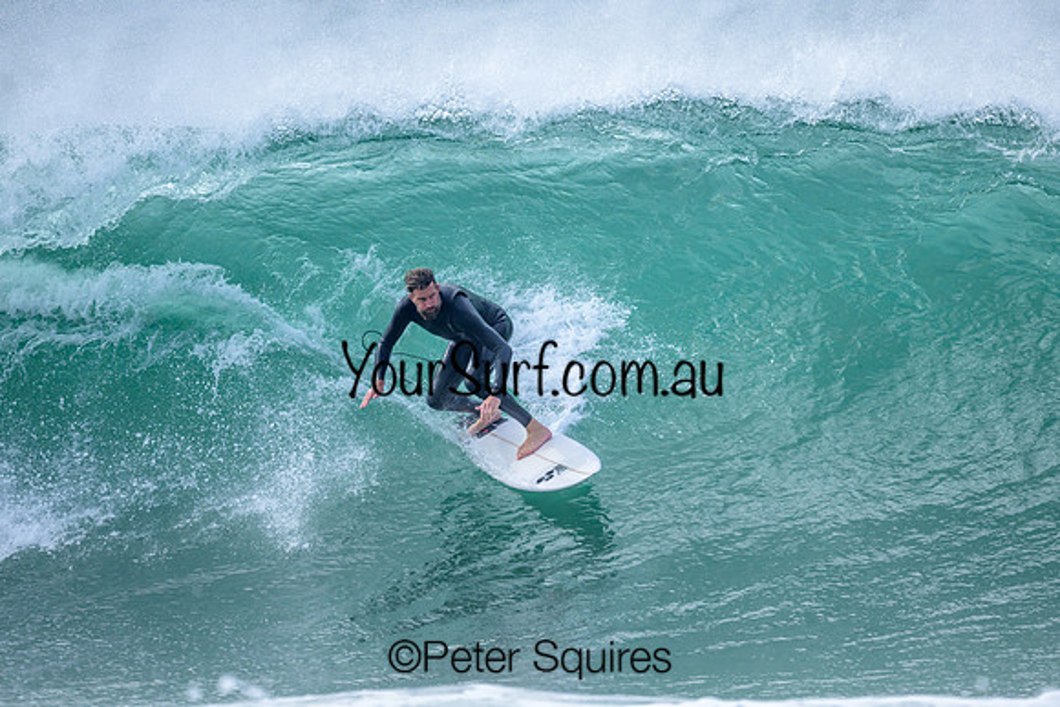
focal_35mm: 871
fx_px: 25659
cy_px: 322
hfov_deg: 2.4
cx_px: 555
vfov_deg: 1.6
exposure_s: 1/2000
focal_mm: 800
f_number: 6.3
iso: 560
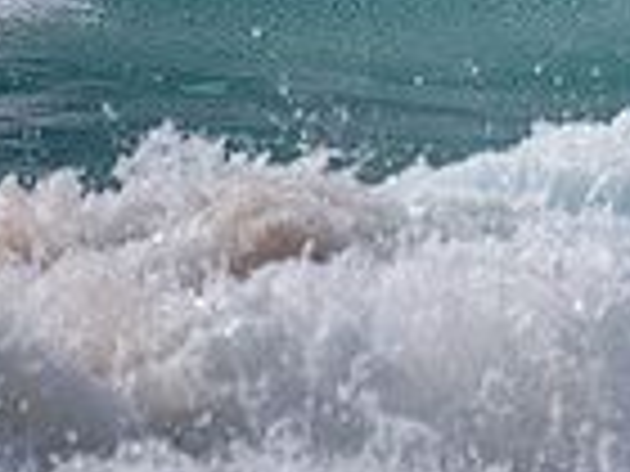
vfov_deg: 0.6
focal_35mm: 2438
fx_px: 44371
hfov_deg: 0.8
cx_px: 978
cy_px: -401
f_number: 5.6
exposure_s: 1/2000
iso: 125
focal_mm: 500
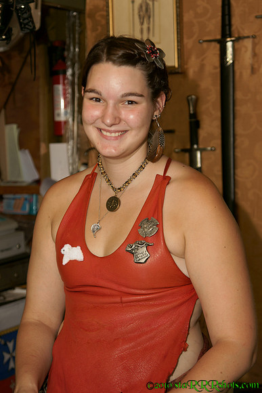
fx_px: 818
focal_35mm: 75
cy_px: 196
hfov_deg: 18.2
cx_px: 131
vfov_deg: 27.0
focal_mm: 50
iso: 100
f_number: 3.2
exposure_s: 1/80
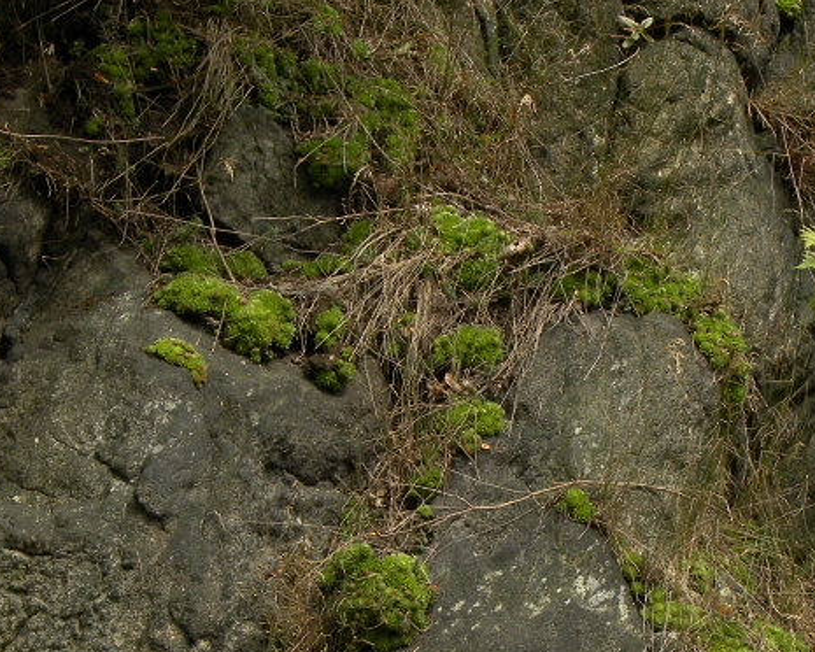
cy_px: 494
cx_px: 580
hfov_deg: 6.3
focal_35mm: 309
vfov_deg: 5.0
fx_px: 7453
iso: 100
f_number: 6.3
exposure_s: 1/200
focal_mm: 32.7
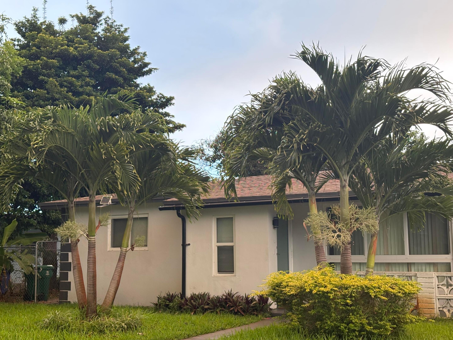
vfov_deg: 28.0
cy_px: 170
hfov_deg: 36.8
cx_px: 226
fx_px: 680
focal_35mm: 52
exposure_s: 1/581
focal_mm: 5.96
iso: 50
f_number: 1.6
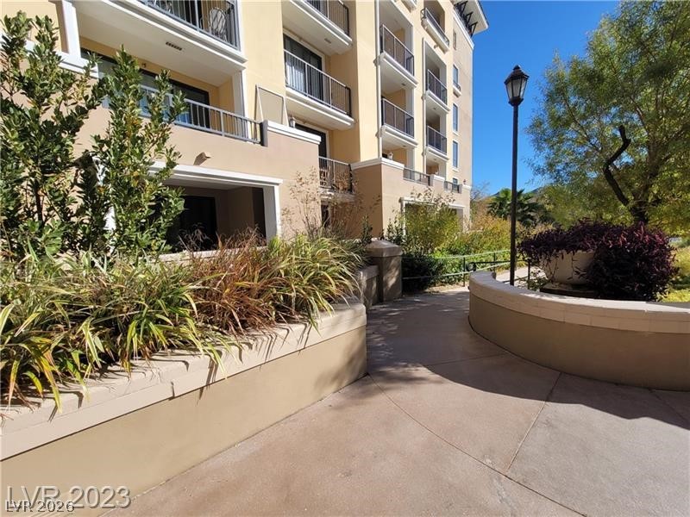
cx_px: 345
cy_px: 258
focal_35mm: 13
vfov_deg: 89.9
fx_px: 259
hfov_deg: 106.2
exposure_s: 1/1732
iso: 64
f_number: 2.2
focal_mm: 2.2
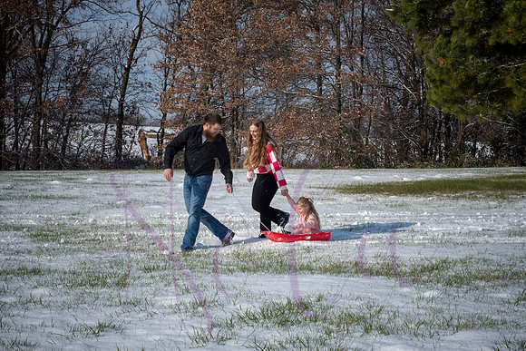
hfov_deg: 25.4
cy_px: 176
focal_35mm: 80
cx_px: 263
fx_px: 1169
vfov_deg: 17.1
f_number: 16
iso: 640
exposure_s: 1/1000
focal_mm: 80
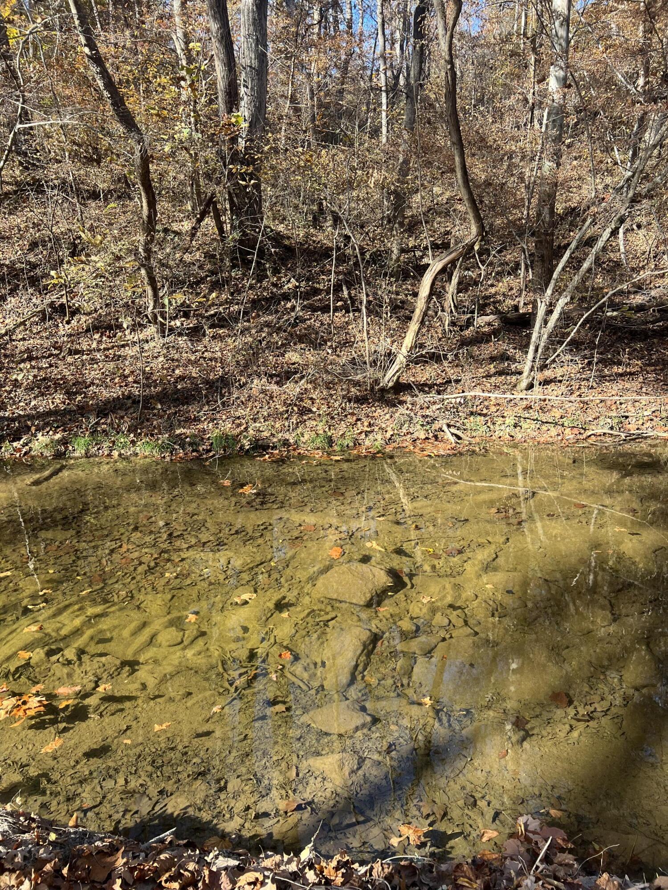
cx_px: 334
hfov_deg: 53.1
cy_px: 445
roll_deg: -0.5
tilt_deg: -14.2
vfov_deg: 67.3
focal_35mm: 26
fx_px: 669
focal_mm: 5.7
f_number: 1.5
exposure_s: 1/493
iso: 50
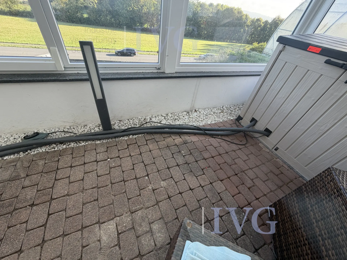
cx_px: 174
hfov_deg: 102.1
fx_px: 140
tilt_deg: -42.9
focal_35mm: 14
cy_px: 130
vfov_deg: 85.7
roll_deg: -8.7
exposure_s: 1/121
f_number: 2.2
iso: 50
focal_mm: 2.22
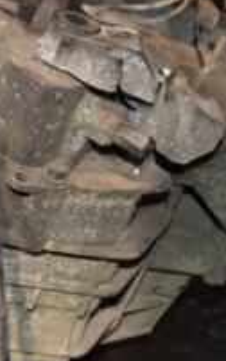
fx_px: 806
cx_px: -52
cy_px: 165
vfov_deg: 25.2
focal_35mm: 82
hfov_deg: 15.3
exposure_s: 1/60
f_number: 5
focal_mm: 18
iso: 800
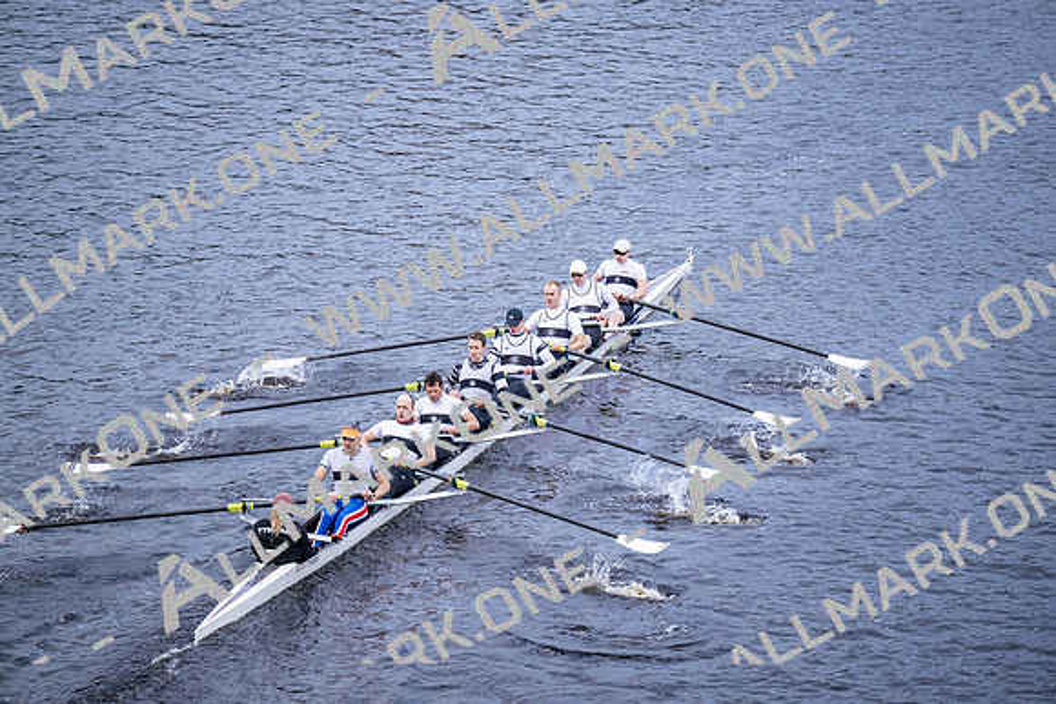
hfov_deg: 10.3
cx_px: 528
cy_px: 352
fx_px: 5868
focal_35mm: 200
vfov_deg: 6.9
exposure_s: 1/2000
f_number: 2.8
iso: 900
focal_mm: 200
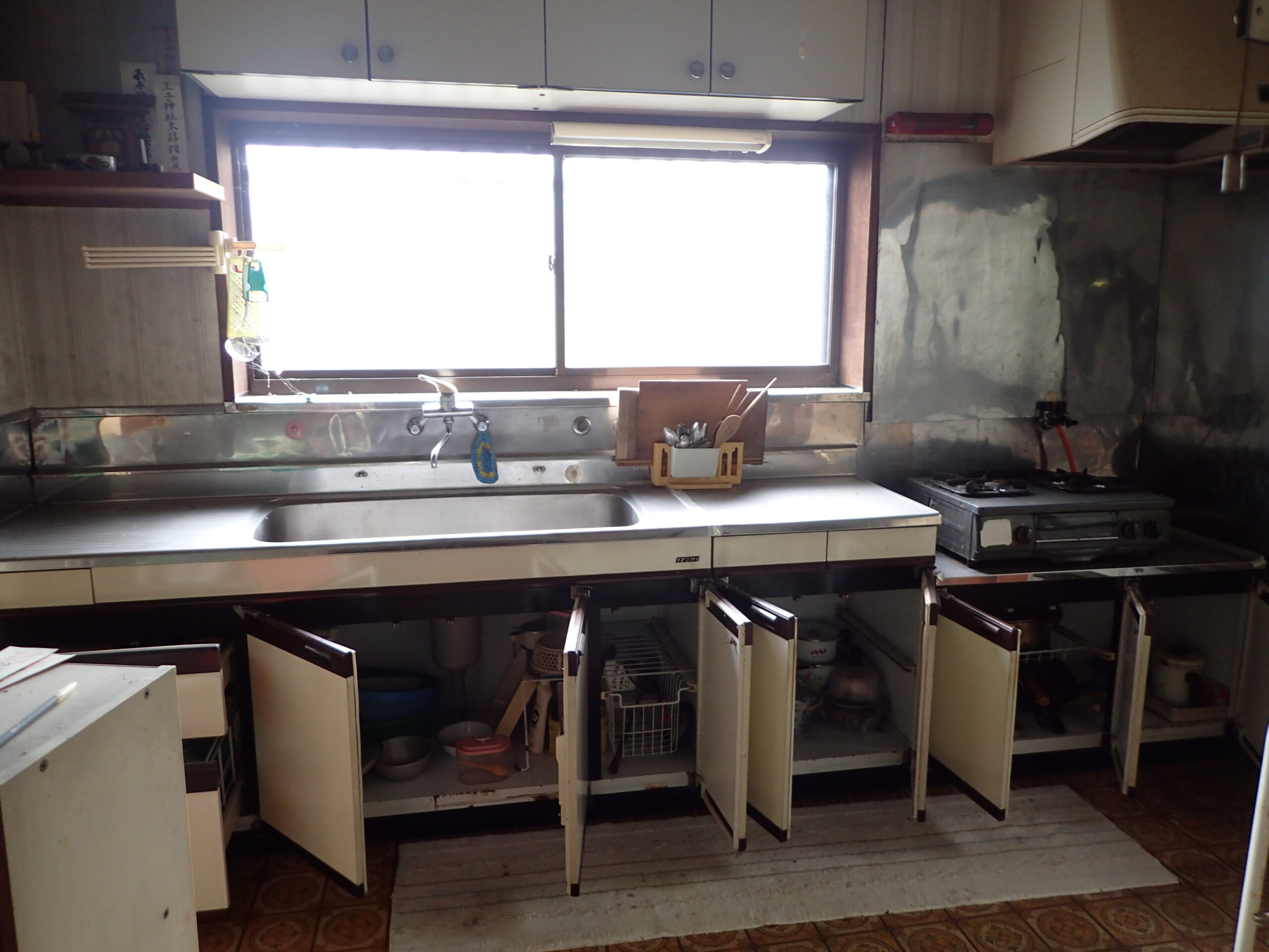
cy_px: 476
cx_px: 634
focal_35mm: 25
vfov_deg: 54.9
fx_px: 916
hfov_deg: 69.4
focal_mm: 4.5
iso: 200
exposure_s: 1/60
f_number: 2
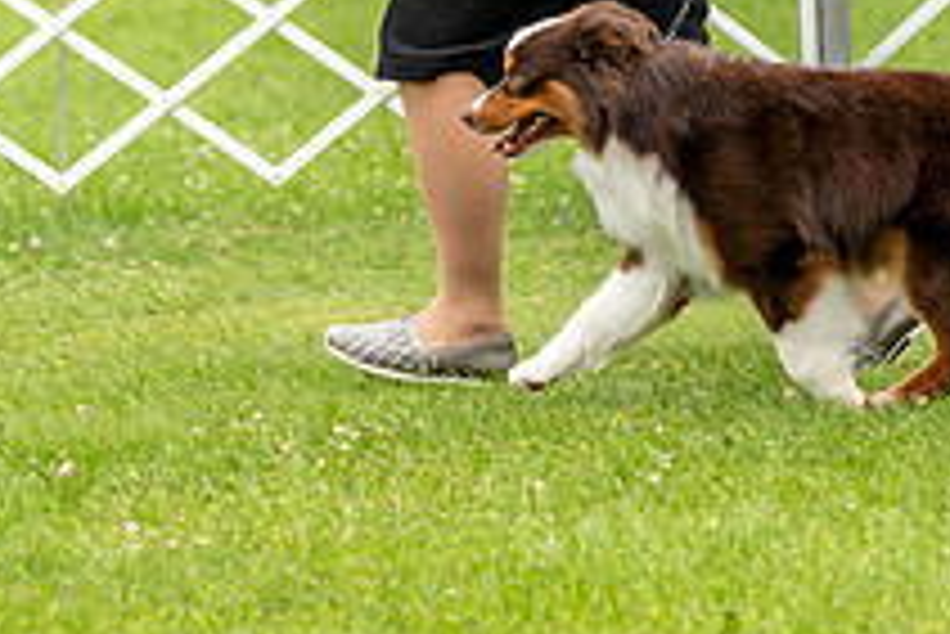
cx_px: 338
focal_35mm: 435
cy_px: -92
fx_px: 11487
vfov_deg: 3.2
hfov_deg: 4.7
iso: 400
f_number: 5
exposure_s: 1/800
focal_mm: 158
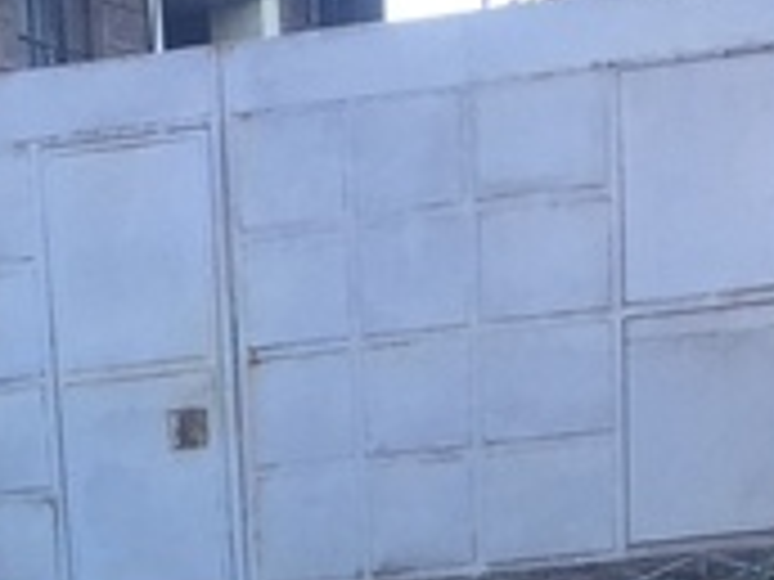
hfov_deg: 14.0
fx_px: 3019
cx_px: -238
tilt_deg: -14.5
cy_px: 1322
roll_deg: +4.9
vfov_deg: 9.8
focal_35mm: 135
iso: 40
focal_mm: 4.15
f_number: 2.2
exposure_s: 1/50
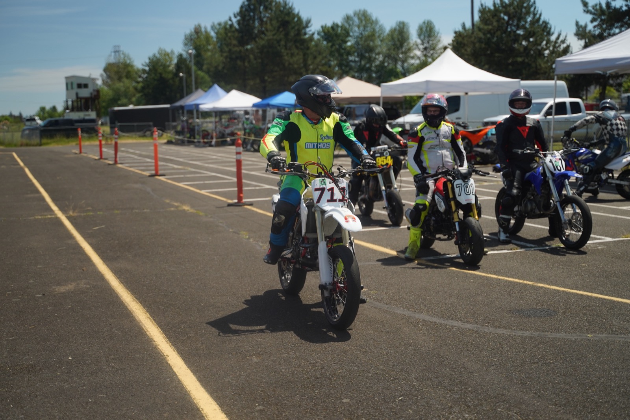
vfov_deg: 27.5
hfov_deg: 40.4
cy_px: 210
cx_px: 315
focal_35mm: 49
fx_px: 857
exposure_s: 1/800
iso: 400
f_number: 2.8
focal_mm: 49
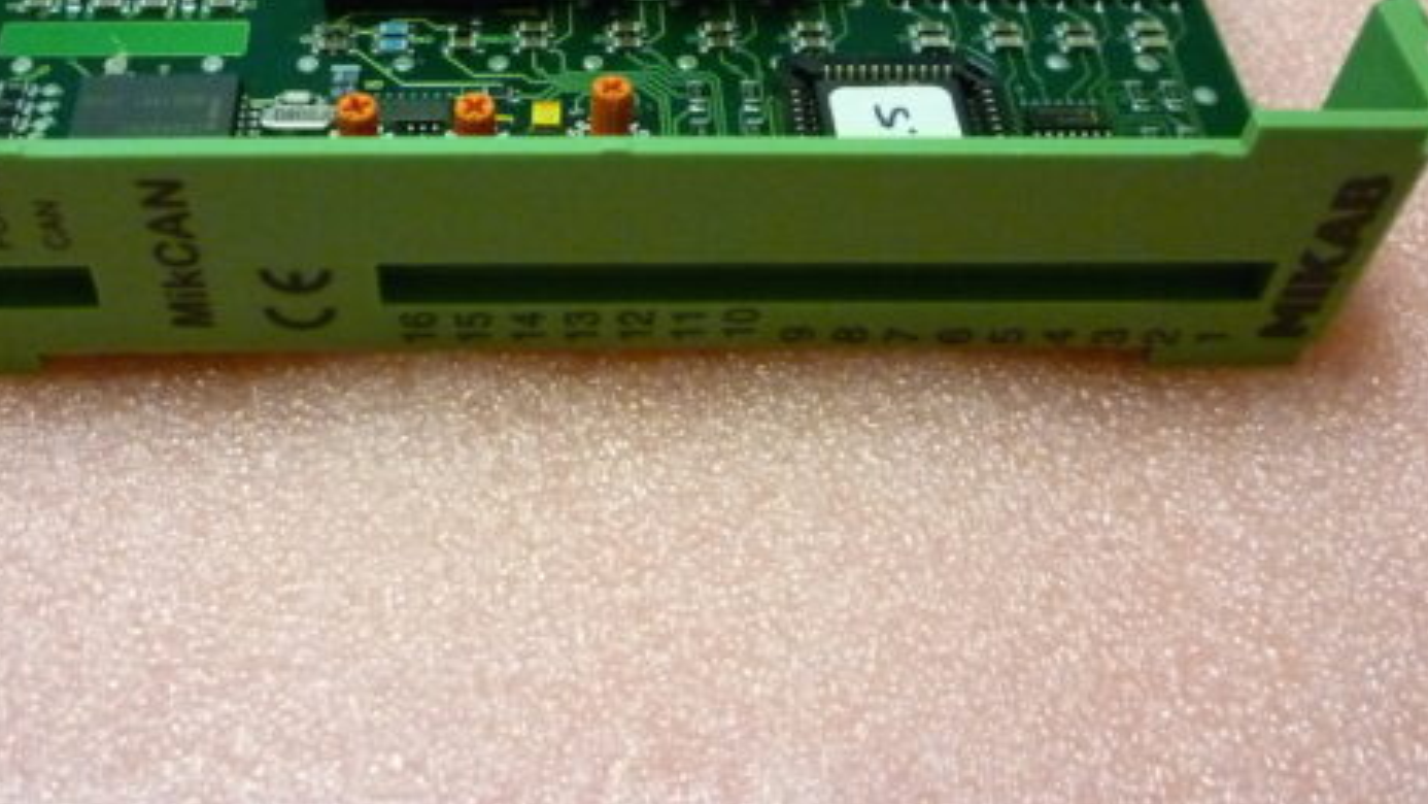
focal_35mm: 41
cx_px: 609
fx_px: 1553
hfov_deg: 49.2
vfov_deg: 28.4
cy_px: 167
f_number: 3.3
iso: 800
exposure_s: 1/30
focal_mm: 5.2
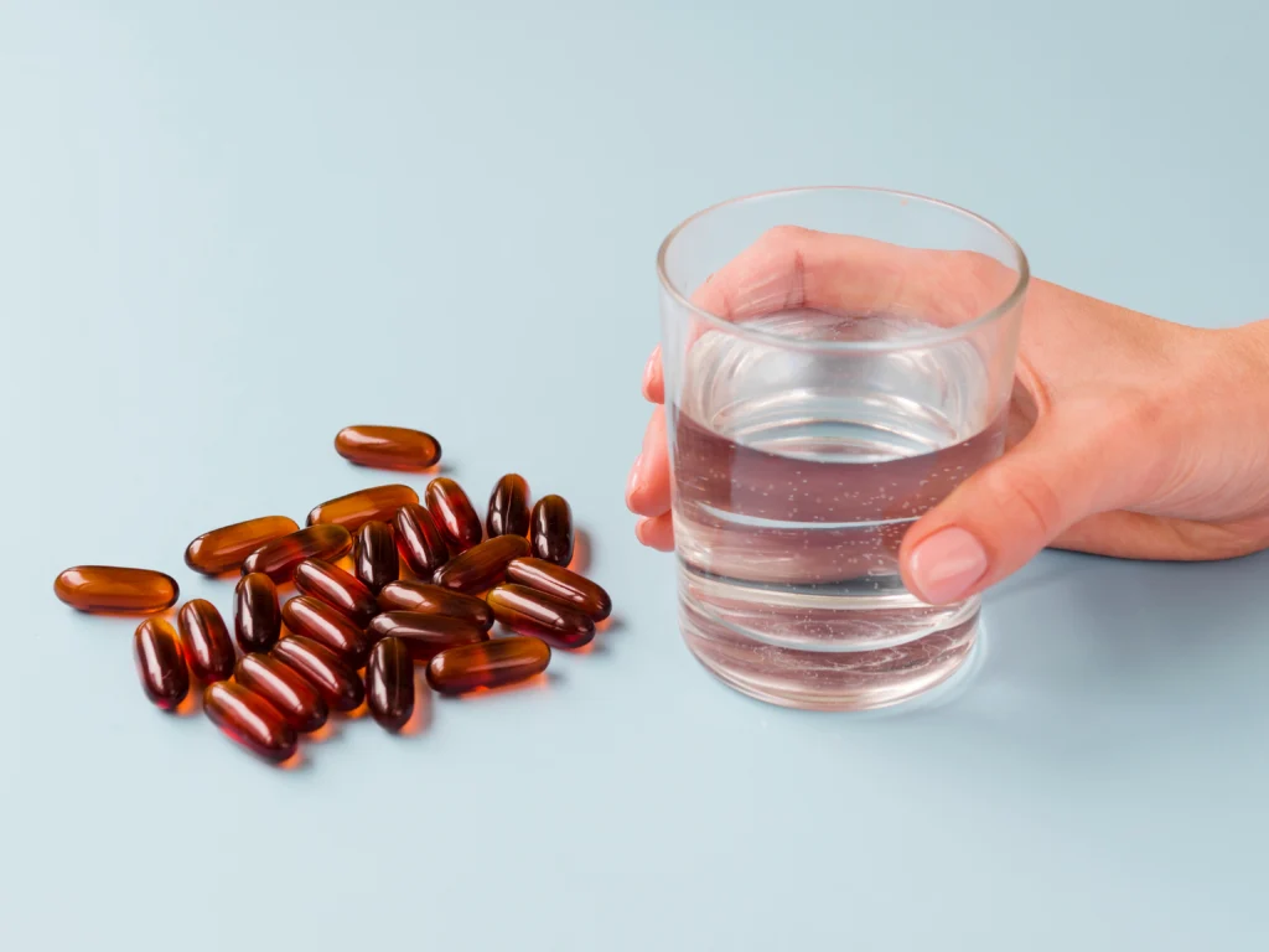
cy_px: 476
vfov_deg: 24.4
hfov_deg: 32.2
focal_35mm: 60
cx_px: 634
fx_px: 2200
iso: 100
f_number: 4
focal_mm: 30
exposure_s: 1/60
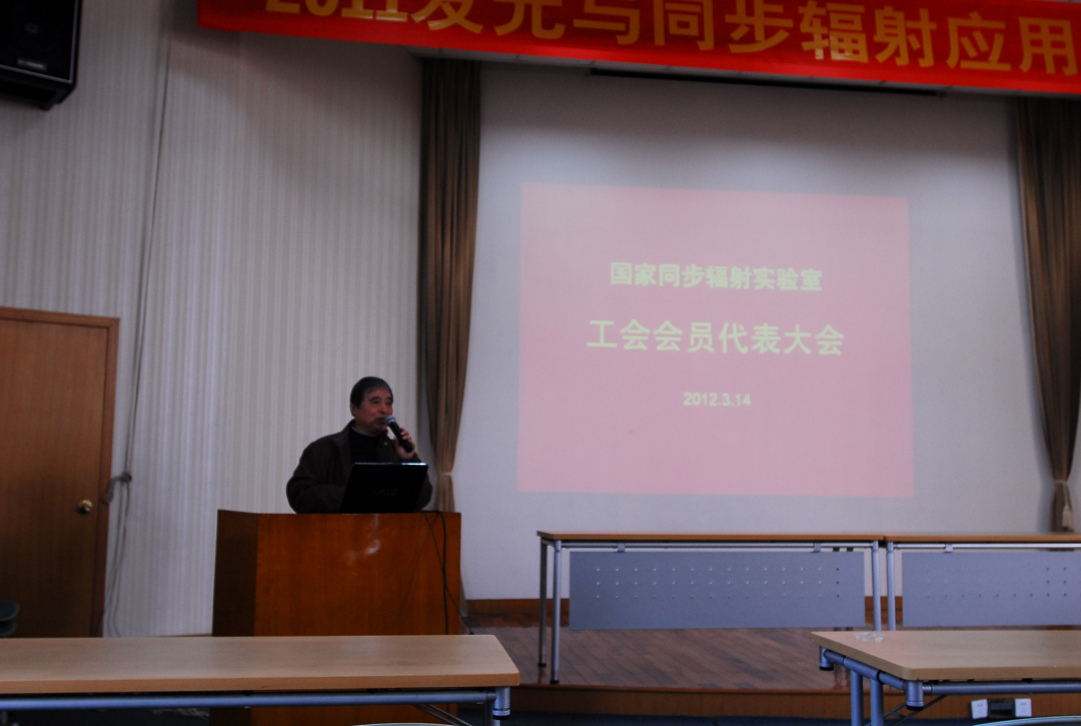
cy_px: 363
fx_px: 1083
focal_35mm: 36
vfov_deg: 37.0
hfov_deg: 53.0
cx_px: 540
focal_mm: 24
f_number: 3.5
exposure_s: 1/90
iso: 500
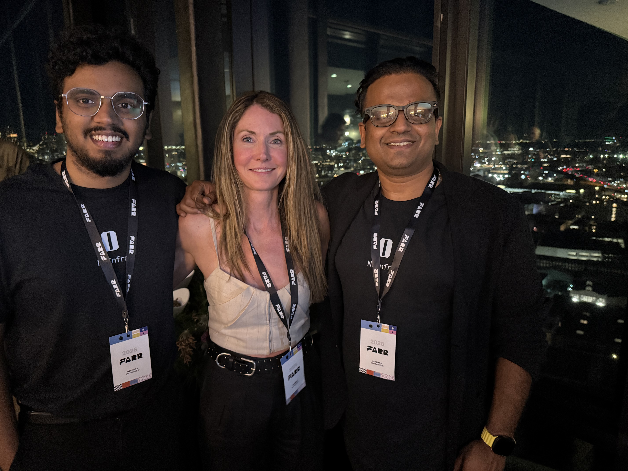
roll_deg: +0.6
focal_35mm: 24
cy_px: 236
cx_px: 314
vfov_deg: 56.8
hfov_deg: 71.6
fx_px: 435
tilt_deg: -10.7
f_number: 1.78
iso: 1600
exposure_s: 1/24
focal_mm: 6.76
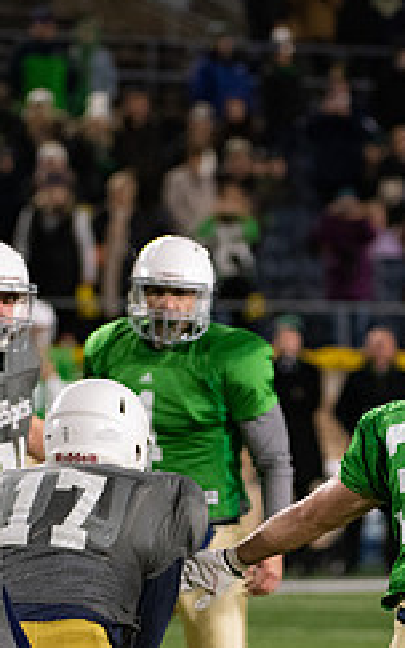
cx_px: 472
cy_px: 497
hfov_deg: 2.7
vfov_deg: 4.3
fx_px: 8595
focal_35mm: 487
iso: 4500
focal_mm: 200
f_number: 4.5
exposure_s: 1/500
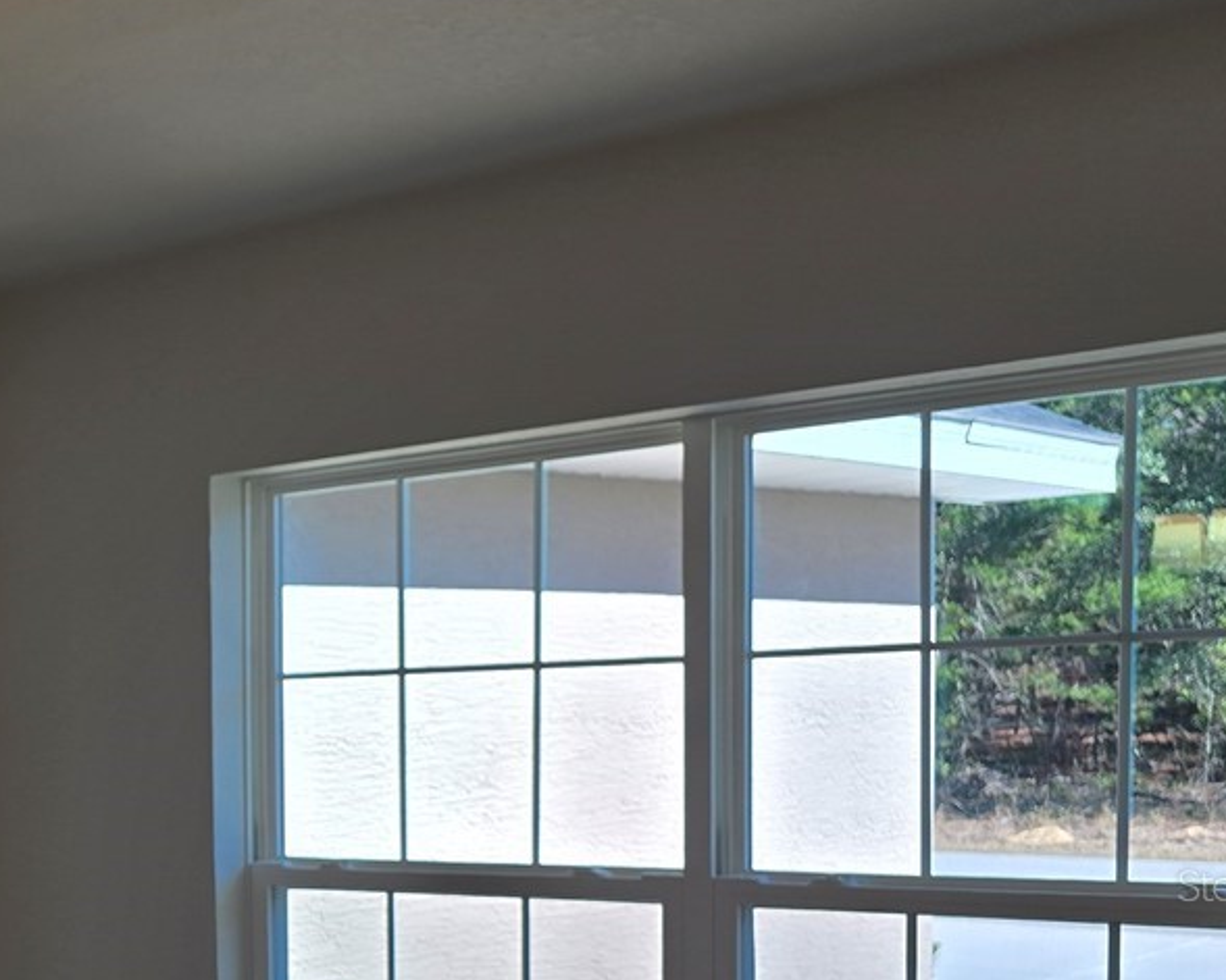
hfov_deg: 26.9
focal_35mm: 61
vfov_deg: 24.3
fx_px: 2213
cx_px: -291
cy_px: 884
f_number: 1.7
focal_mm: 6.3
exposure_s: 1/154
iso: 12
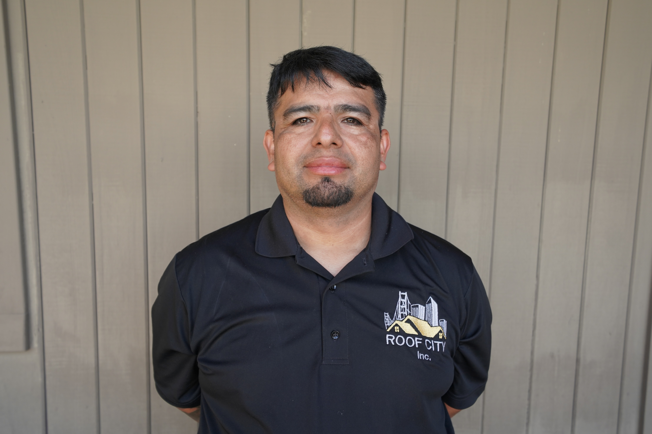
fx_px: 435
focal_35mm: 24
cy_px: 217
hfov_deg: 73.7
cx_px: 326
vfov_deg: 53.1
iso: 320
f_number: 4
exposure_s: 1/160
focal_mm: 24
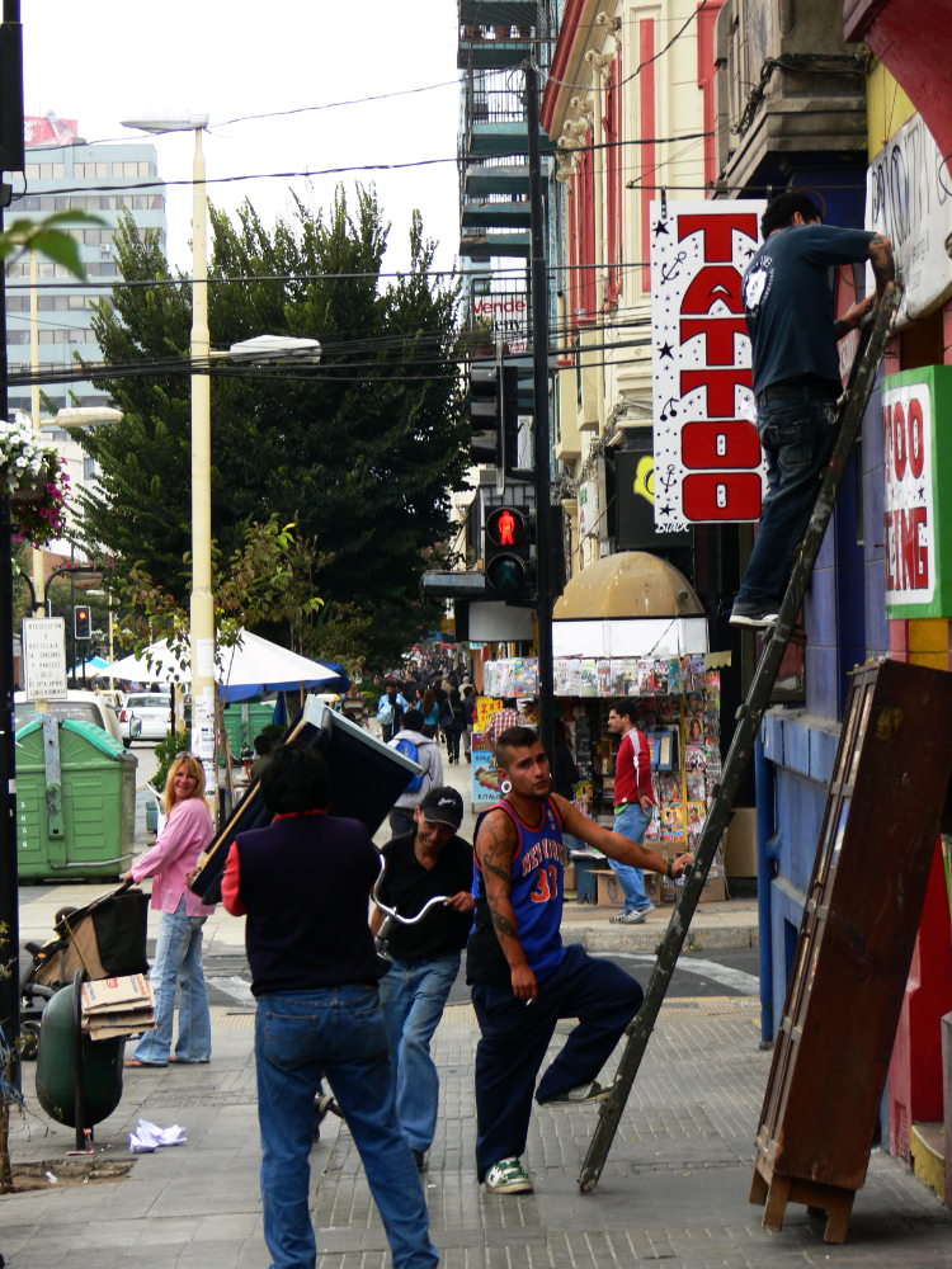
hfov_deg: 10.9
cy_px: 634
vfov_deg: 14.5
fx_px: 4987
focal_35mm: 136
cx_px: 476
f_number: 4
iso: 80
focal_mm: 28.7
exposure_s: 1/60
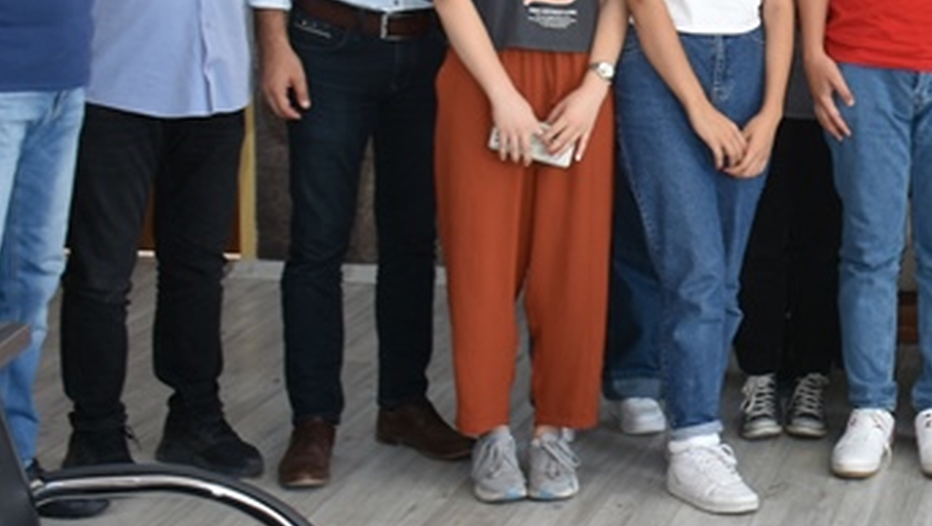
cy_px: 34
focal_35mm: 94
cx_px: 1022
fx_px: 2325
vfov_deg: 12.8
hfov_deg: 21.5
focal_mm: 20
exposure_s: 1/60
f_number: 4
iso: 220
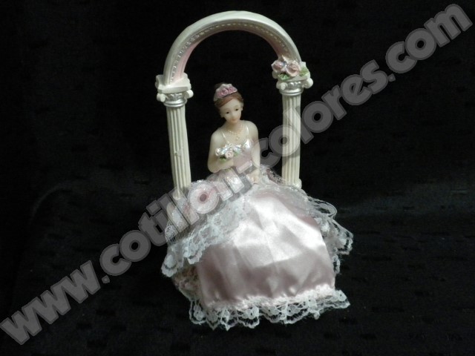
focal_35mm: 52
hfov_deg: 36.8
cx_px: 238
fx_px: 714
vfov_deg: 28.0
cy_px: 178
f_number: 4.3
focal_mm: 9.1
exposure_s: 1/28
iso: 800
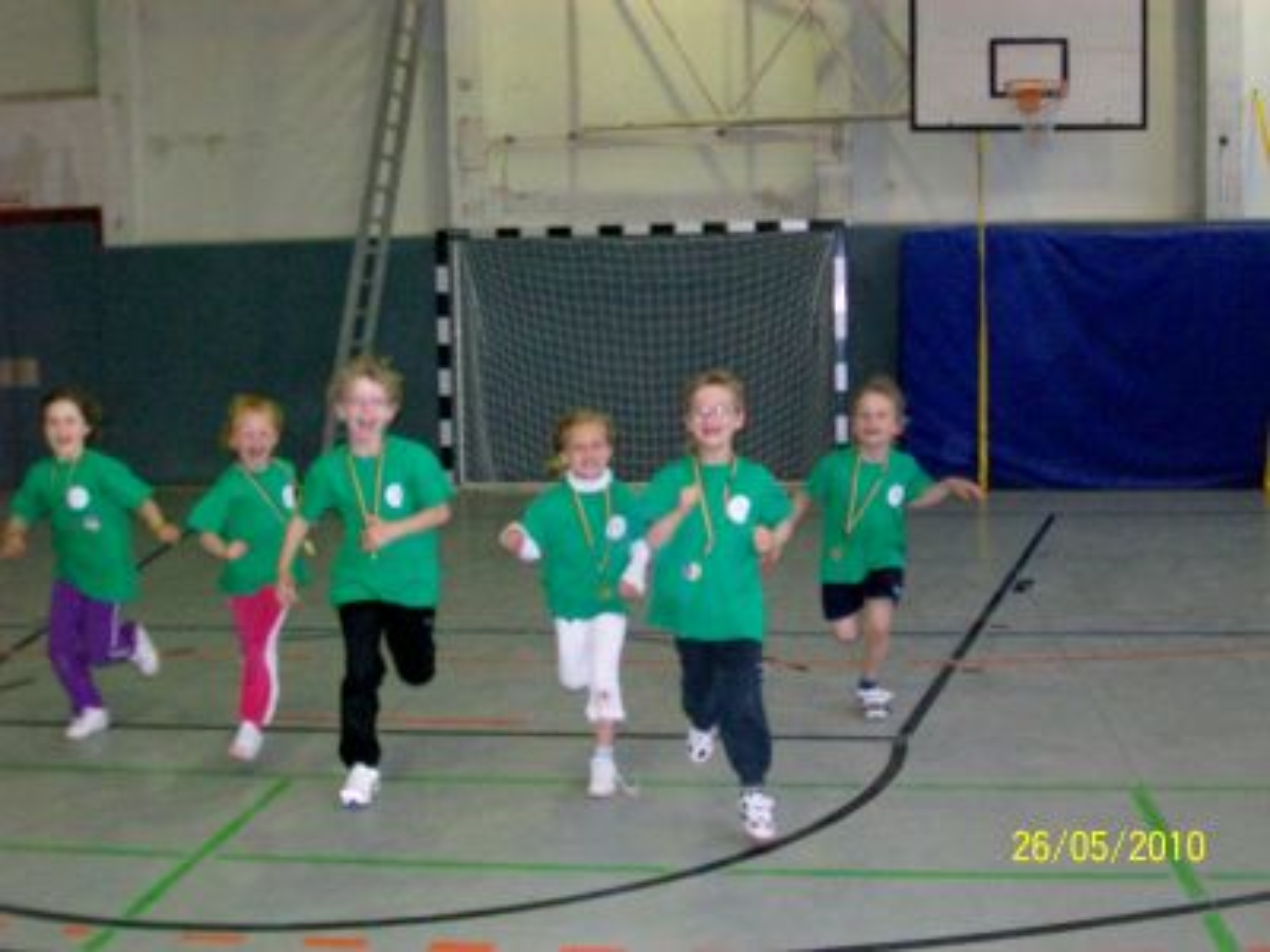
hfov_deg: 44.8
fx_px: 1541
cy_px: 476
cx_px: 635
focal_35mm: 42
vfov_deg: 34.3
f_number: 3.1
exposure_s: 1/160
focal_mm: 7.6
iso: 200
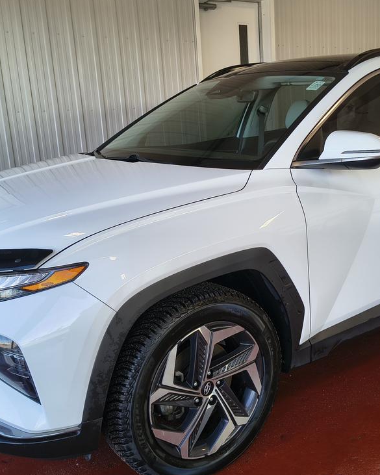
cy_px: 235
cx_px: 233
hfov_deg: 36.3
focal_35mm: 41
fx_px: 576
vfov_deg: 44.8
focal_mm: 5.56
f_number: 1.8
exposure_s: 1/199
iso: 100
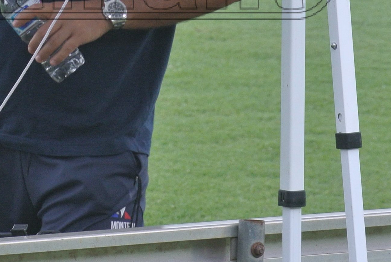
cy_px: -24
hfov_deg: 2.6
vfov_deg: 1.8
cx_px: 8
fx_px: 8558
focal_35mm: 787
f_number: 5.3
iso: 400
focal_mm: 97.2
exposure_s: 1/125
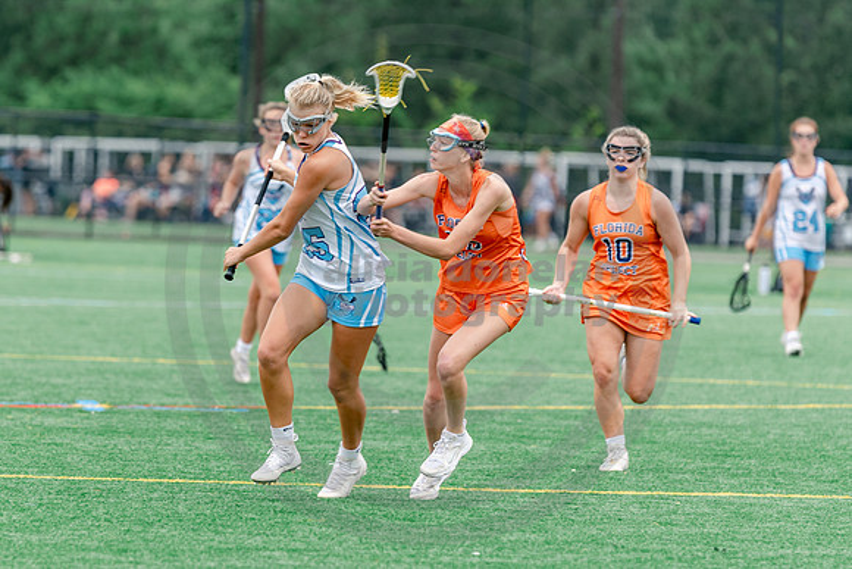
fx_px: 8709
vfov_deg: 3.7
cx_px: 320
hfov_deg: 5.6
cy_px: 319
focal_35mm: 368
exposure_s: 1/640
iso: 250
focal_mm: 200
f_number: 3
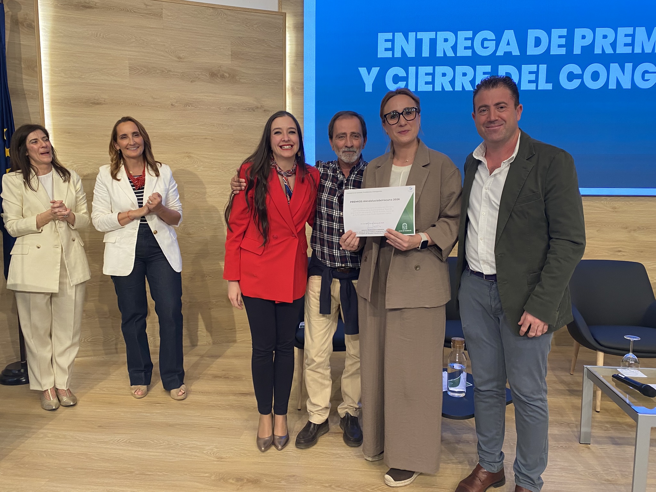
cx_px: 328
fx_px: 493
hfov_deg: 67.3
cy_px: 246
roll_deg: -1.3
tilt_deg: -6.2
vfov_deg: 53.1
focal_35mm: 26
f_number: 1.8
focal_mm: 4.25
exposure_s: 1/50
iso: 80
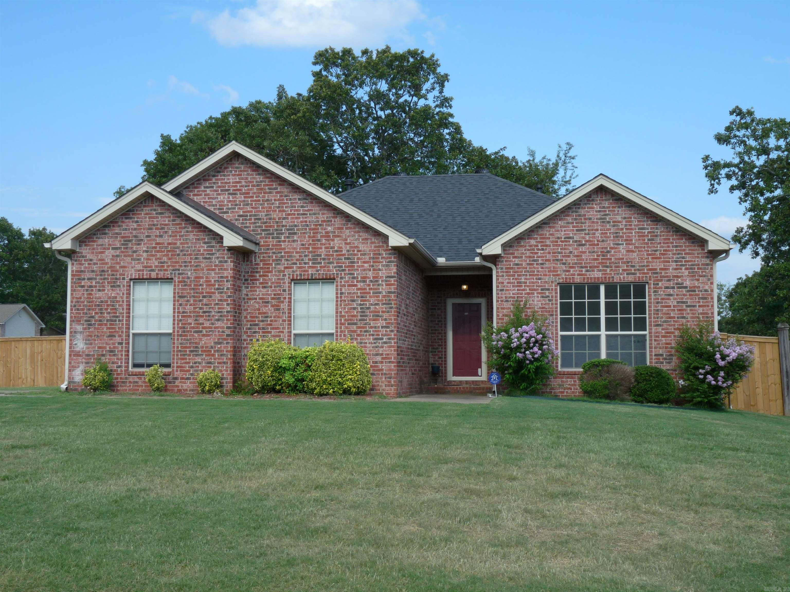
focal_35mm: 44
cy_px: 296
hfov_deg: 42.9
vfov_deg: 32.9
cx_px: 395
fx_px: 1004
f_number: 3
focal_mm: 7.8
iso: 100
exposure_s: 1/640
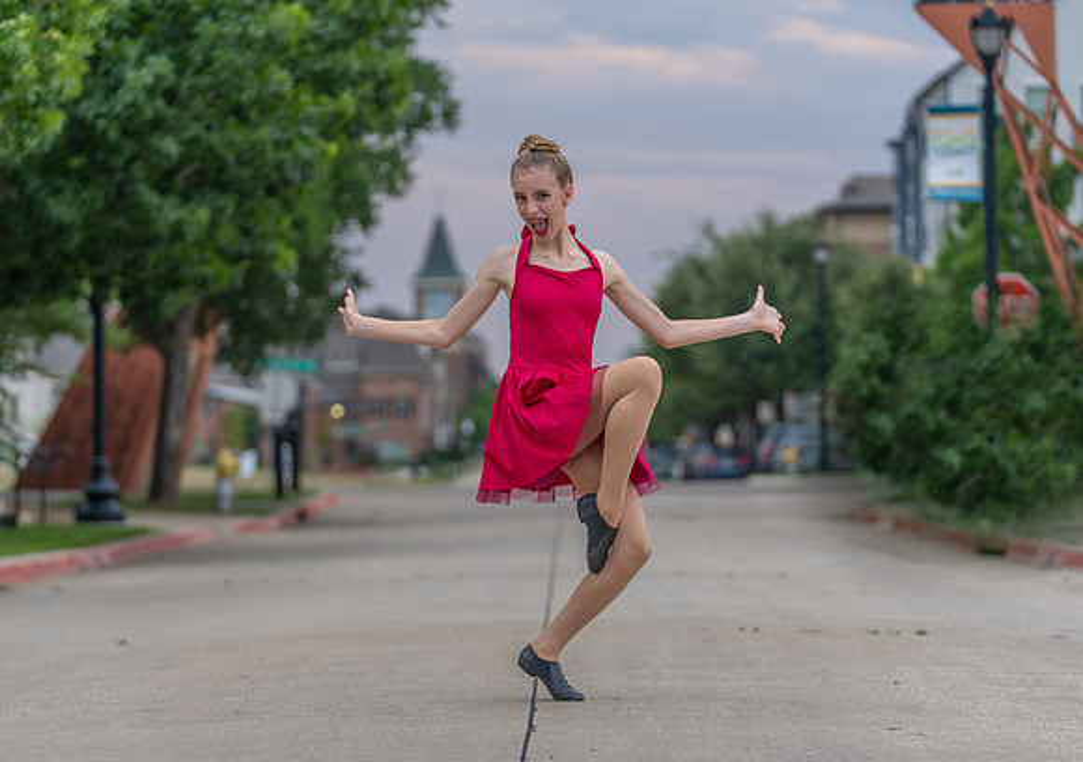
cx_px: 506
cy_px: 435
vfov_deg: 10.9
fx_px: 3975
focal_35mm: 130
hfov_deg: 15.5
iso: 160
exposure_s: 1/320
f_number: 2.8
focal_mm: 106
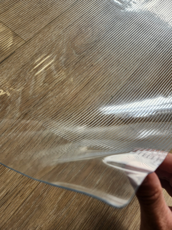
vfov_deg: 73.9
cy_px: 115
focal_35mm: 23
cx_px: 86
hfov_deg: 58.9
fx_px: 152
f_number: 1.8
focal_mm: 5.4
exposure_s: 1/180
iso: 20
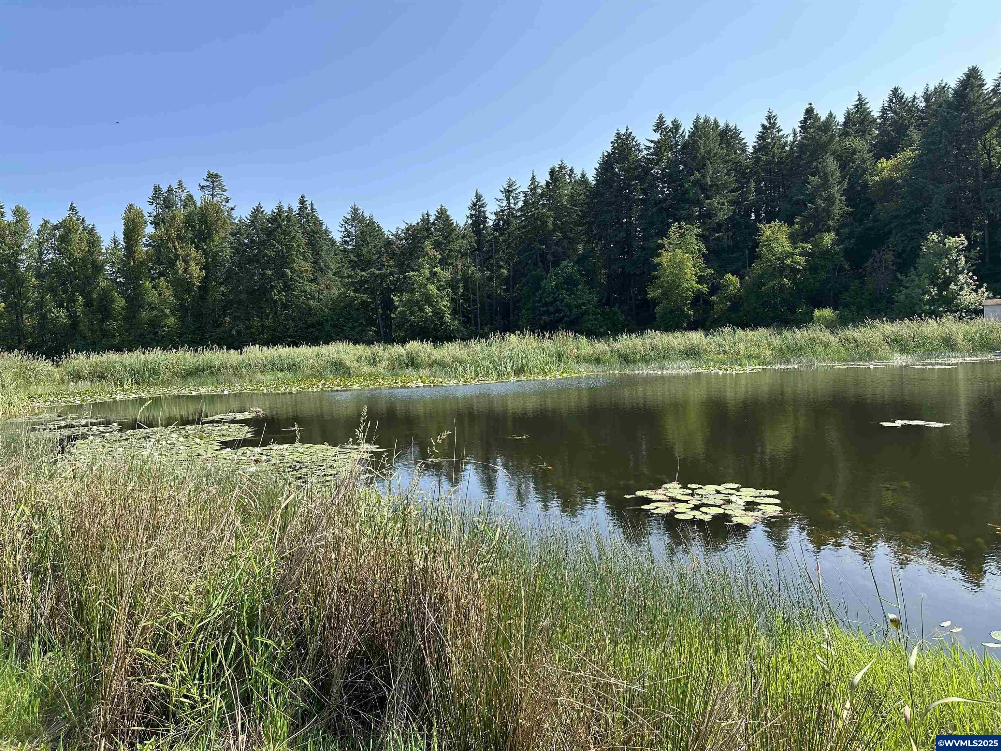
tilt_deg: -3.3
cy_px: 376
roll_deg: +2.2
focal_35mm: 24
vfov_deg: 56.8
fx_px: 694
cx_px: 500
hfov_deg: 71.6
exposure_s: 1/2353
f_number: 1.78
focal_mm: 6.86
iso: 80
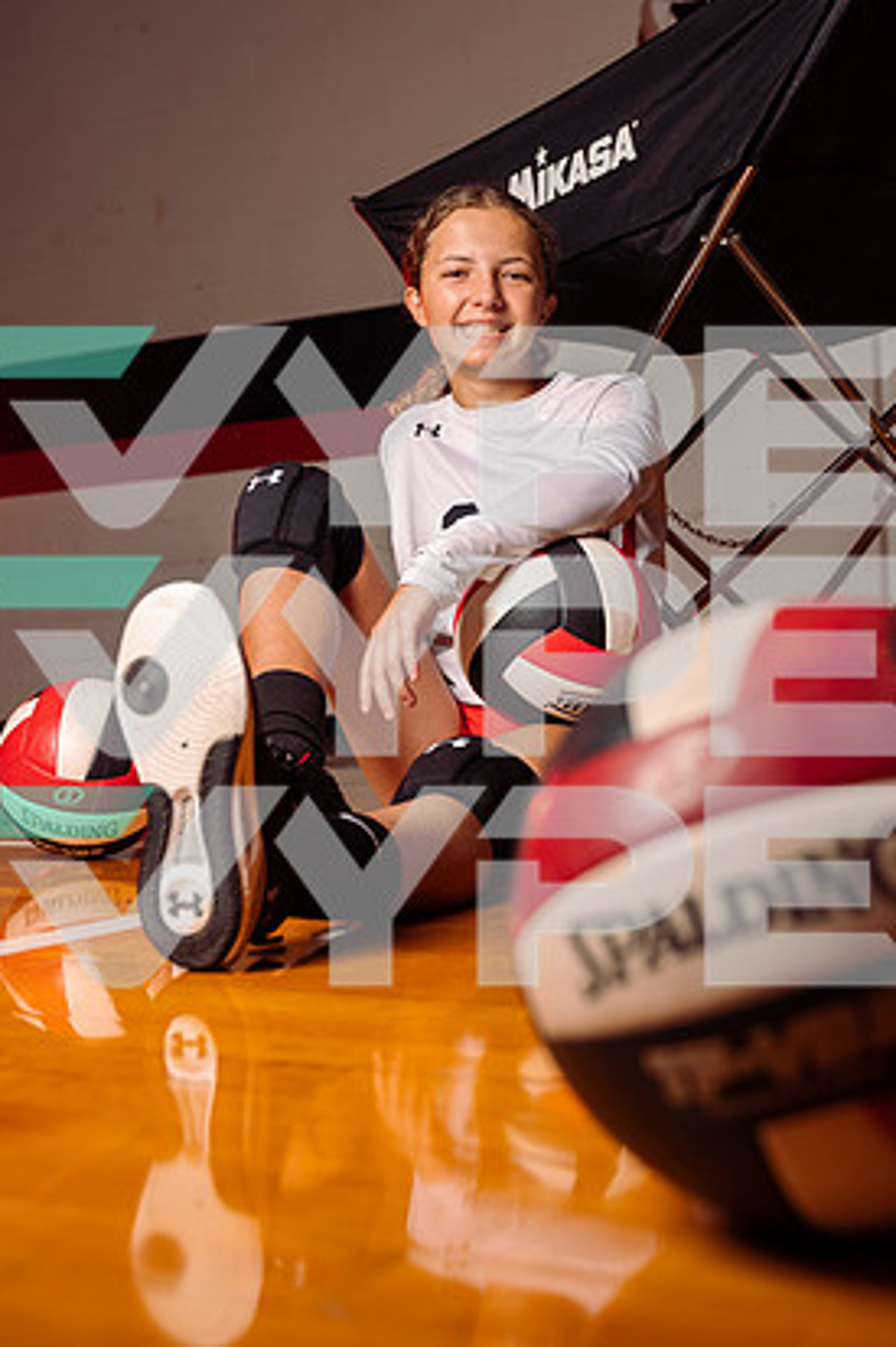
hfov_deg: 28.1
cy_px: 659
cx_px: 446
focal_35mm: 48
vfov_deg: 41.1
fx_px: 1793
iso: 125
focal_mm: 44
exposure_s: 1/200
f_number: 4.5
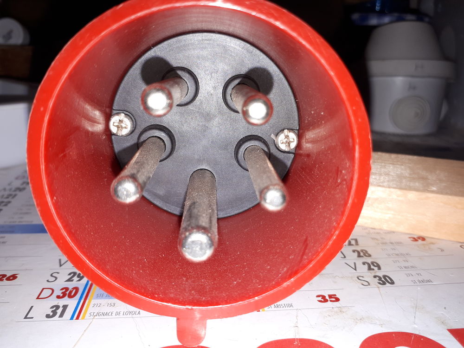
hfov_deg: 65.3
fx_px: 362
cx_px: 232
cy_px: 174
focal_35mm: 27
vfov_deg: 51.4
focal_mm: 3.6
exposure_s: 1/126
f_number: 1.9
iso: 40
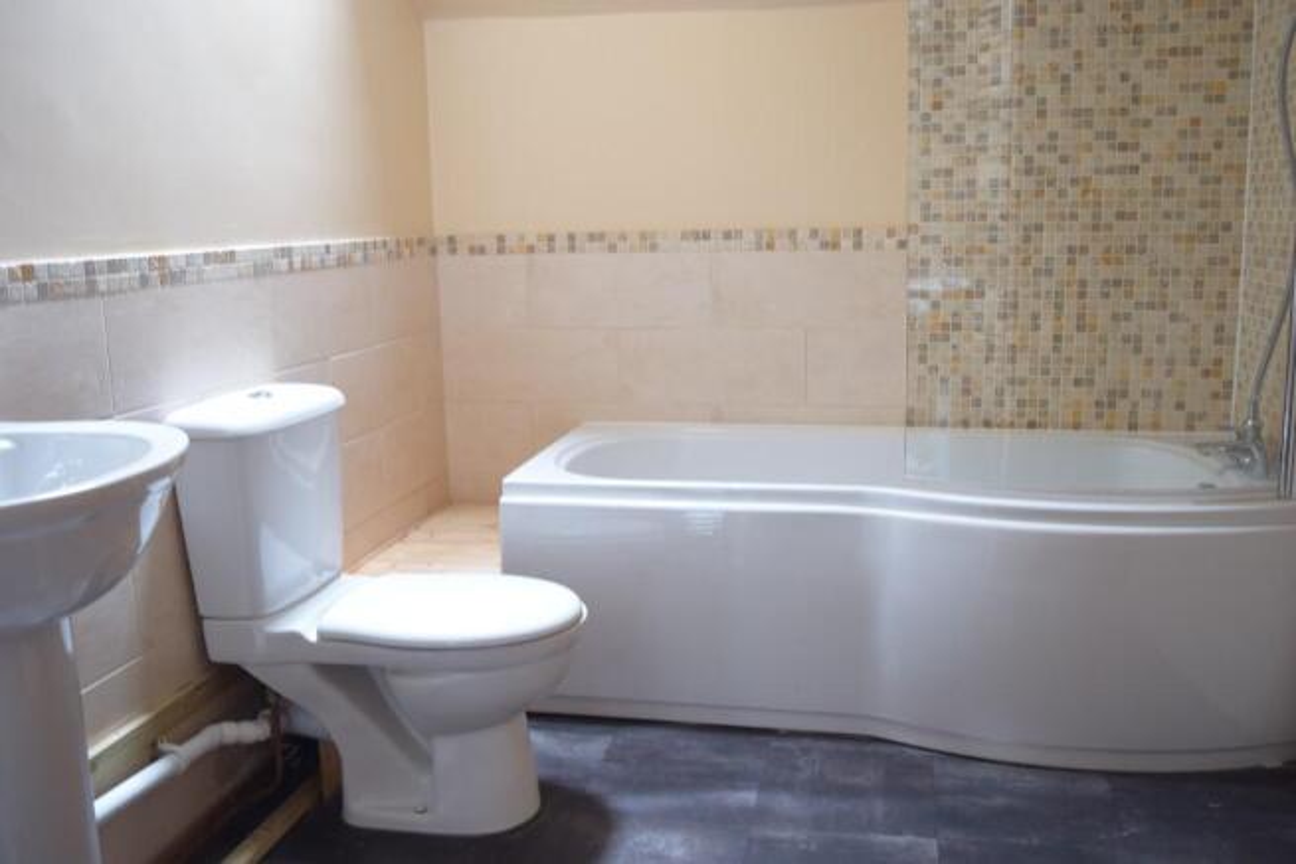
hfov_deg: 57.2
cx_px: 648
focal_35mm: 33
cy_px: 432
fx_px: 1188
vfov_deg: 40.0
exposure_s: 1/1.3
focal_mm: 22
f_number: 3.8
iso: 200
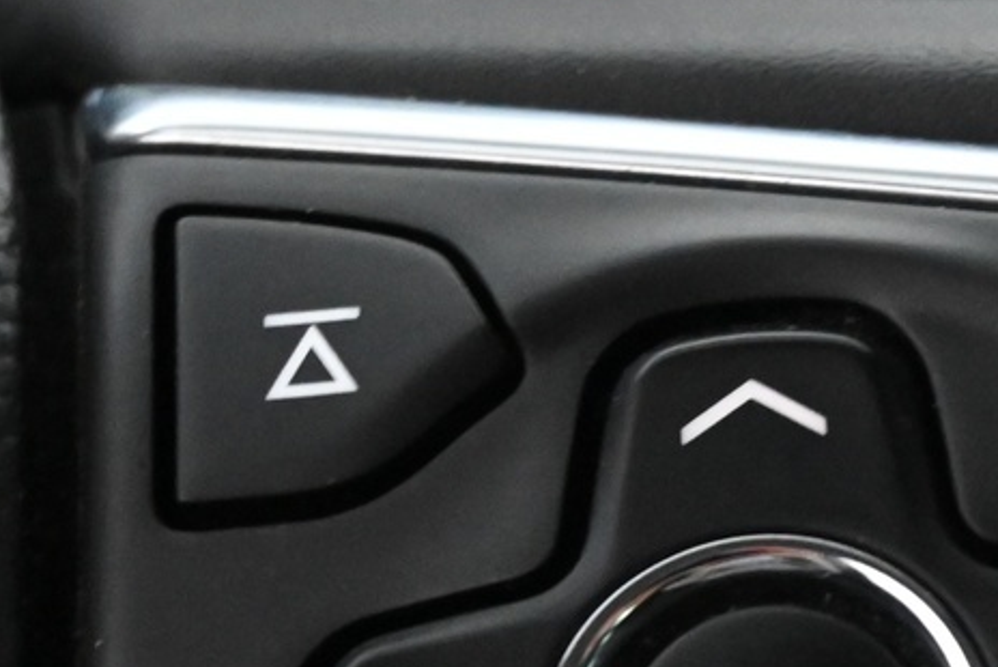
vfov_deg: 8.6
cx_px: 1020
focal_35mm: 157
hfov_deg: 12.9
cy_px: 998
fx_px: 4355
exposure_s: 1/50
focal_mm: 30
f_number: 4.8
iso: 5600
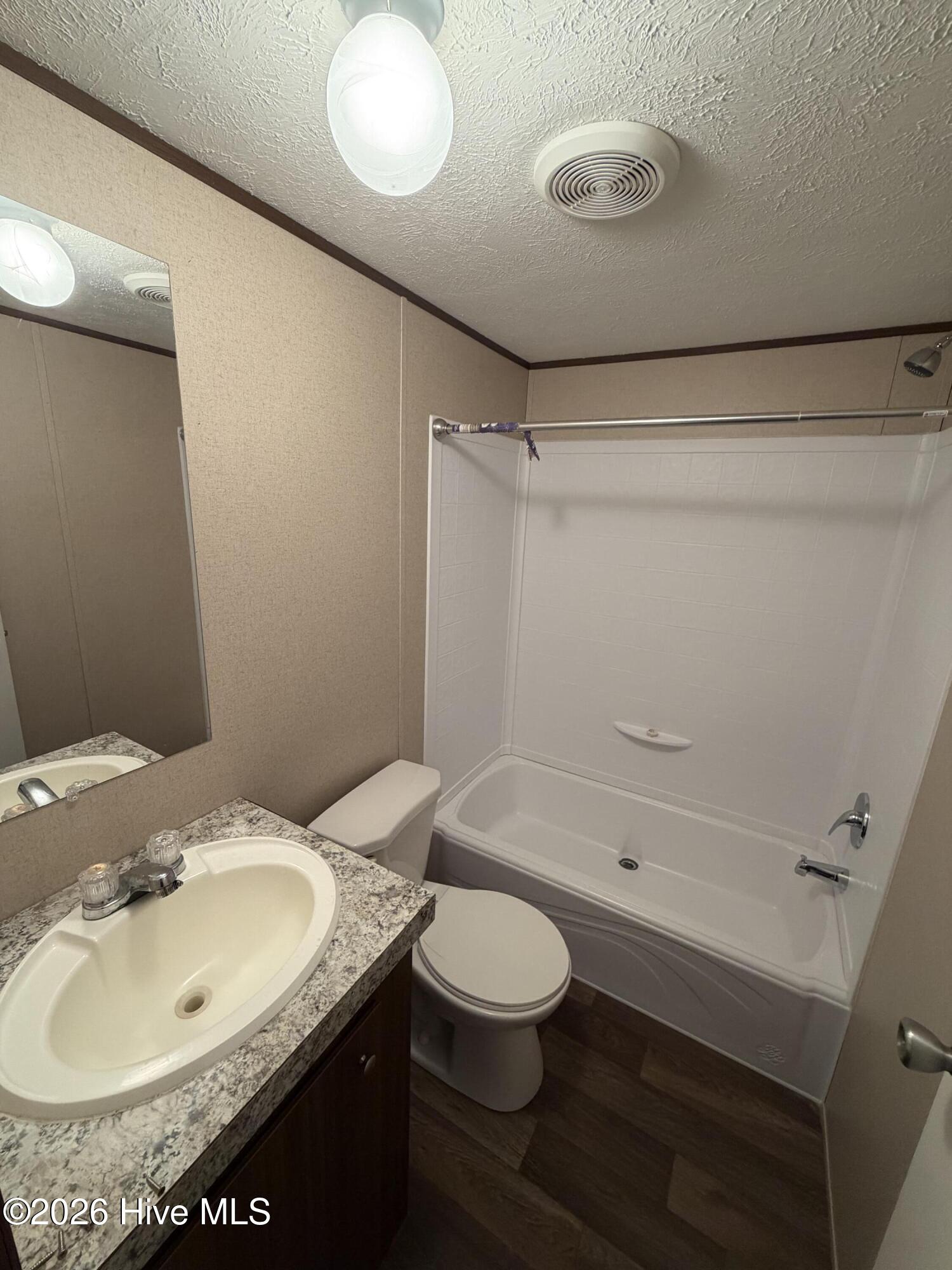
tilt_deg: -13.4
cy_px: 635
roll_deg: -3.3
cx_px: 476
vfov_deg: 102.1
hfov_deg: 85.7
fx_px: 513
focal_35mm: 14
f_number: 2.2
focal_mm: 2.22
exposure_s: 1/120
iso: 320
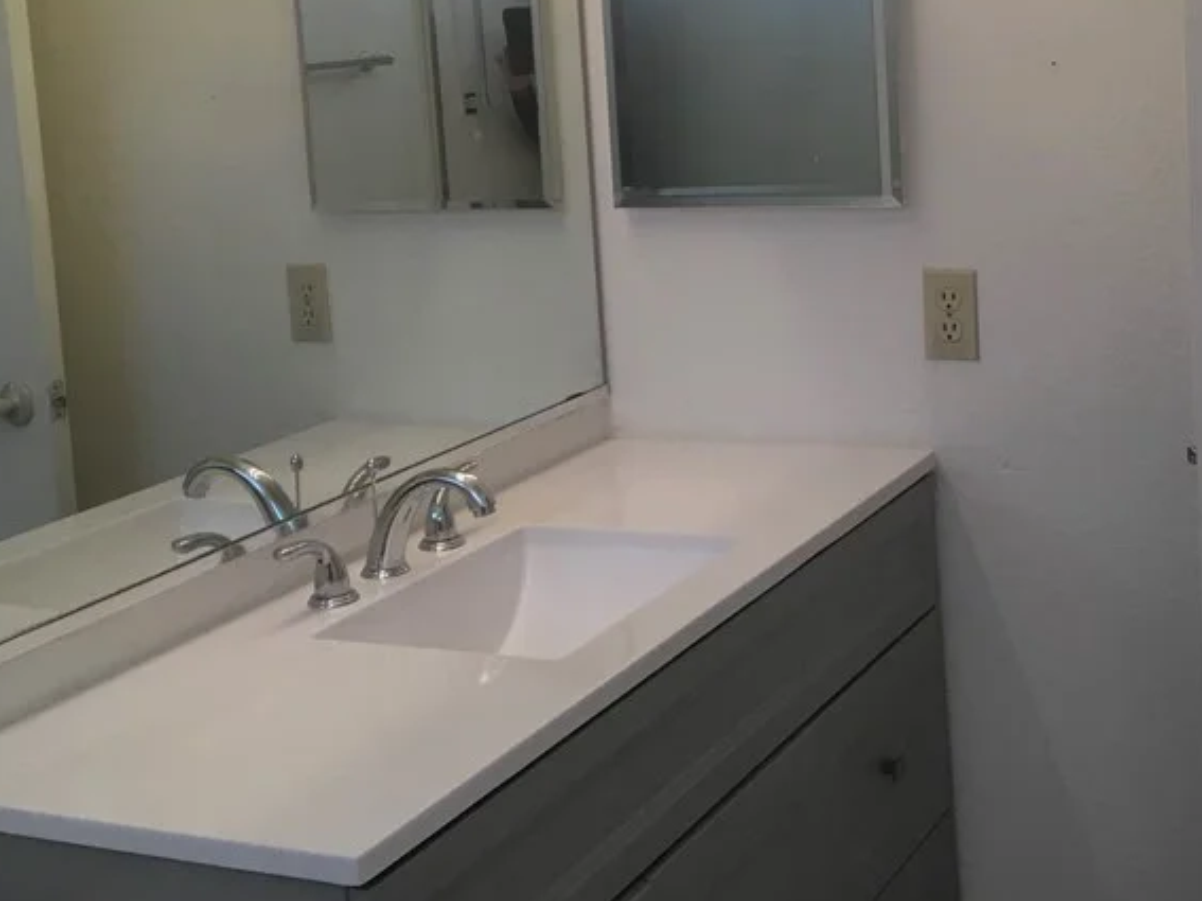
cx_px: 689
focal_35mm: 56
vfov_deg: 25.7
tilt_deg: -6.6
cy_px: 212
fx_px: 1944
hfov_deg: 34.3
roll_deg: +3.7
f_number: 2.4
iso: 25
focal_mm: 3.3
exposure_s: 1/30
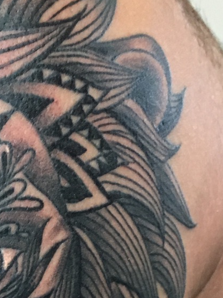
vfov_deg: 18.0
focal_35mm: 107
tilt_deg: -21.3
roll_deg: -1.2
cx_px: -57
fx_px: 919
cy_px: 289
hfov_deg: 13.4
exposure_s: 1/30
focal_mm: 4.15
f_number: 2.2
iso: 125
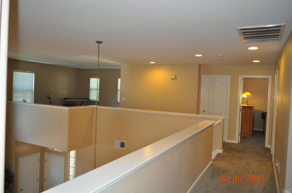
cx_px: 146
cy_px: 96
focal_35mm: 27
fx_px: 219
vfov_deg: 47.8
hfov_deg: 67.5
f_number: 3.5
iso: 800
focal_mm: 18
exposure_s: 1/80
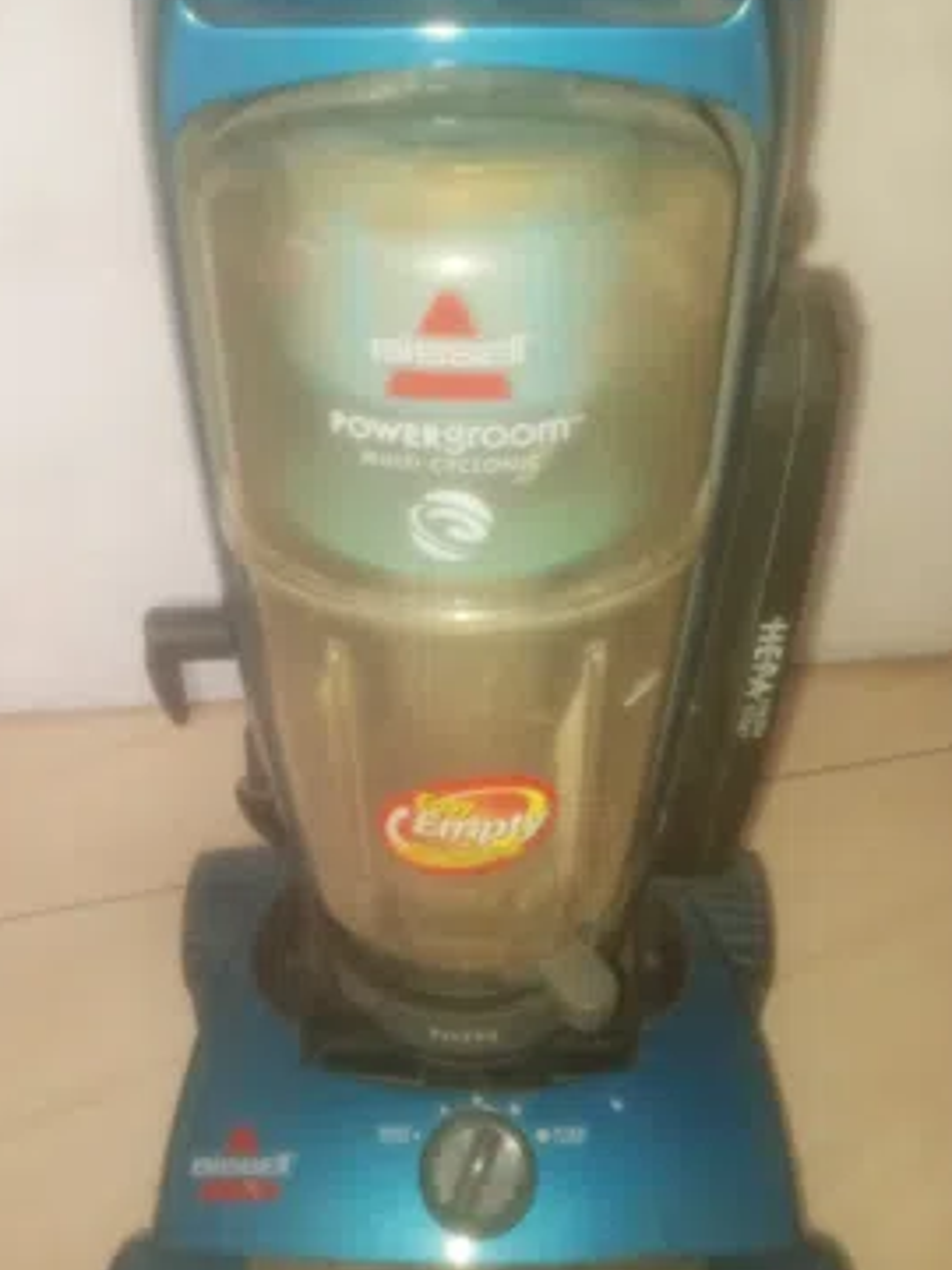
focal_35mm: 30
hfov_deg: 46.8
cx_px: 462
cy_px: 677
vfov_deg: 59.9
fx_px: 1100
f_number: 1.6
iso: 1287
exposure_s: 1/33.3
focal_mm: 4.11
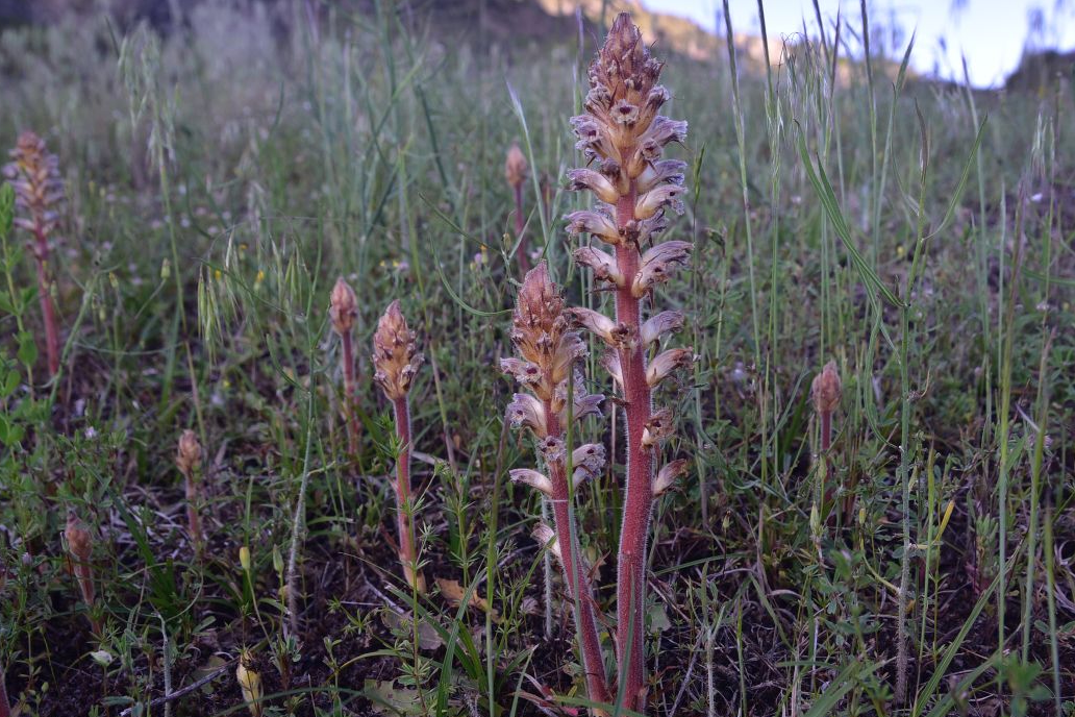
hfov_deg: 31.8
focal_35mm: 63
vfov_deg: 21.6
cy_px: 351
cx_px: 636
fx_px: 1881
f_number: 9
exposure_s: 1/125
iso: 400
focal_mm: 50
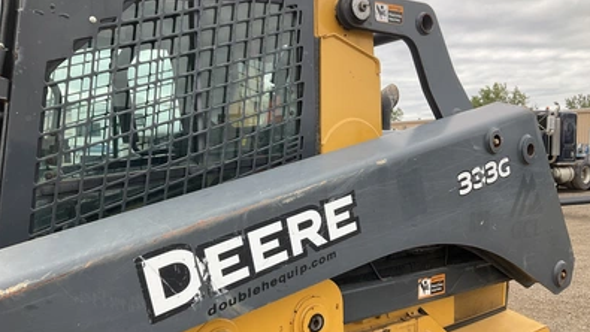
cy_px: 187
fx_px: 501
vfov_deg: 36.6
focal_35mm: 32
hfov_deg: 61.0
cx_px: 296
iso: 25
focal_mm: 3
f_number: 1.8
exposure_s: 1/335
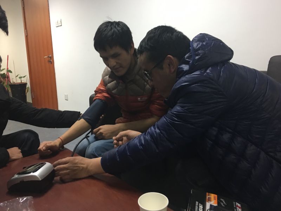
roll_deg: +2.2
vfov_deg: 48.2
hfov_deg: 61.7
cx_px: 140
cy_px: 106
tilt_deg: -8.8
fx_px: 235
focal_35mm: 29
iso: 100
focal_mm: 4.15
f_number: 2.2
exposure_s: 1/17
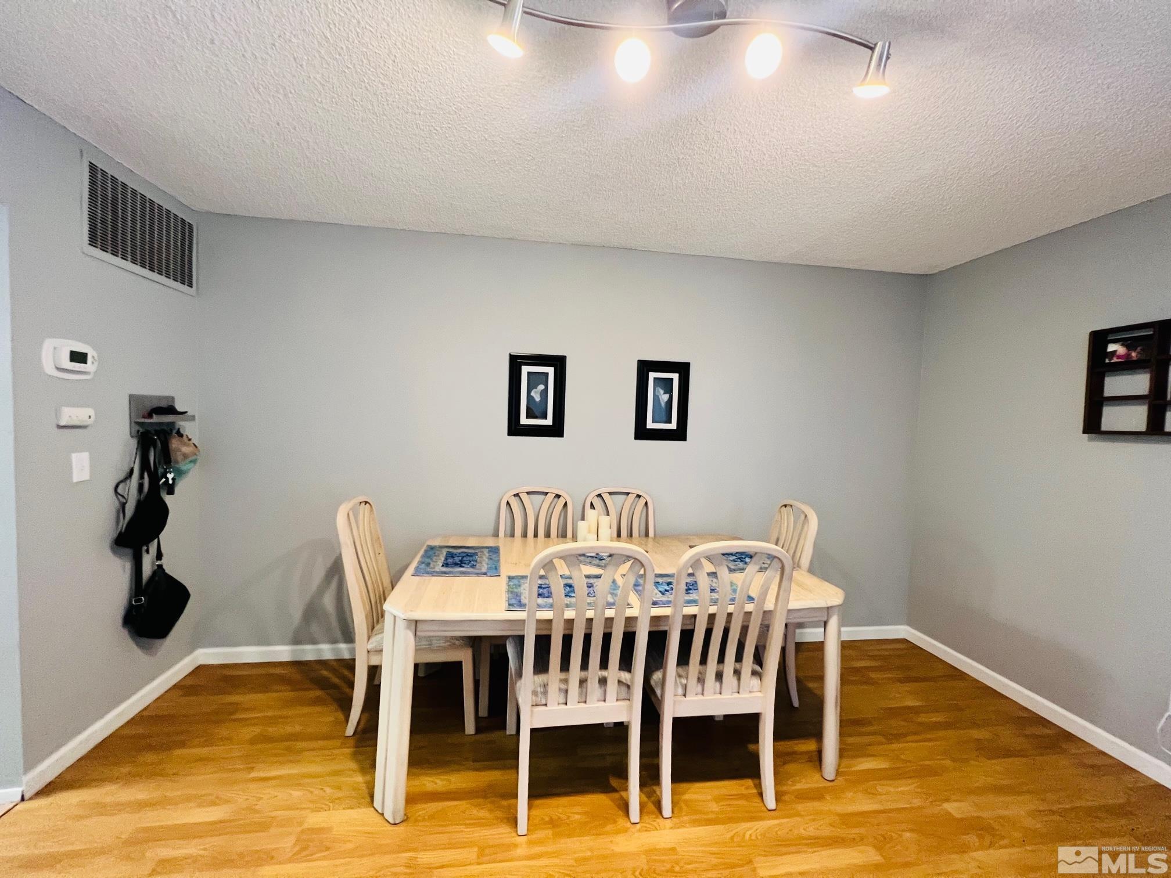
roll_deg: -2.2
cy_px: 439
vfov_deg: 89.9
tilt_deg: -2.7
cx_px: 586
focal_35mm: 13
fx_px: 440
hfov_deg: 106.2
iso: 500
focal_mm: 1.57
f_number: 1.8
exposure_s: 1/60
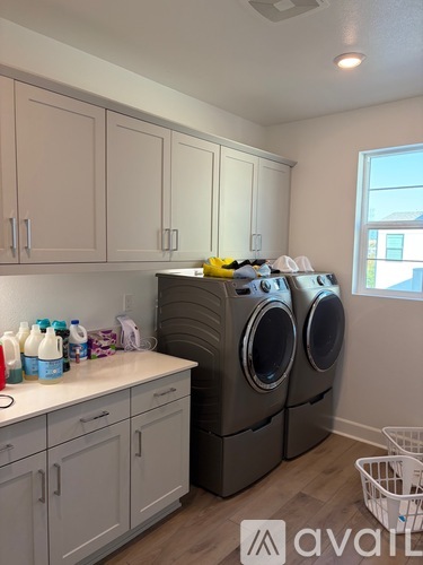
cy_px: 282
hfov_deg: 53.1
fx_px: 424
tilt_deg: -2.9
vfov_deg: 67.3
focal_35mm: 26
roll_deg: -1.6
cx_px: 212
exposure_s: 1/120
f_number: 1.6
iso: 125
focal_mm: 5.96
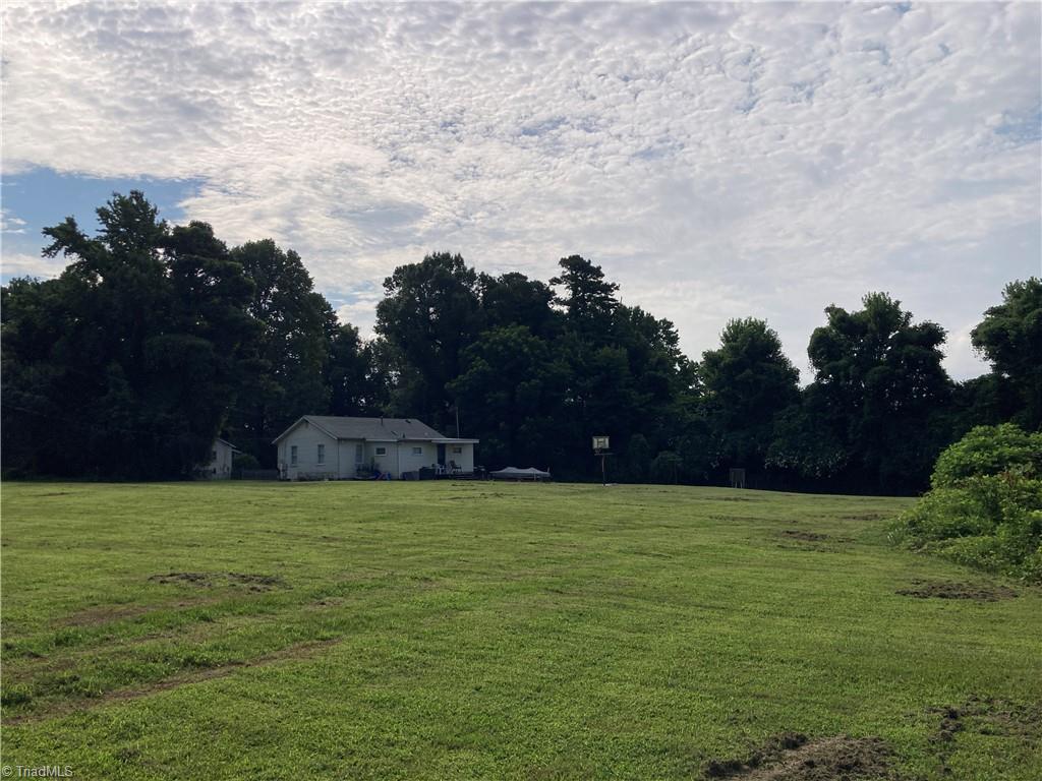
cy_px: 390
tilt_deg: +5.7
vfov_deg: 49.7
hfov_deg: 63.4
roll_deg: +0.3
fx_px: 843
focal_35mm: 28
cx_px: 521
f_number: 1.8
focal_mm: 3.99
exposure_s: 1/6098
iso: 25
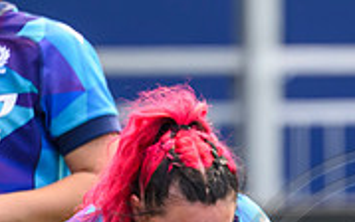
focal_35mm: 2196
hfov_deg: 1.0
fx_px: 21253
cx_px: 520
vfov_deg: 0.6
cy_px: 250
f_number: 4
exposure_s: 1/640
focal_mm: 560
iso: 500
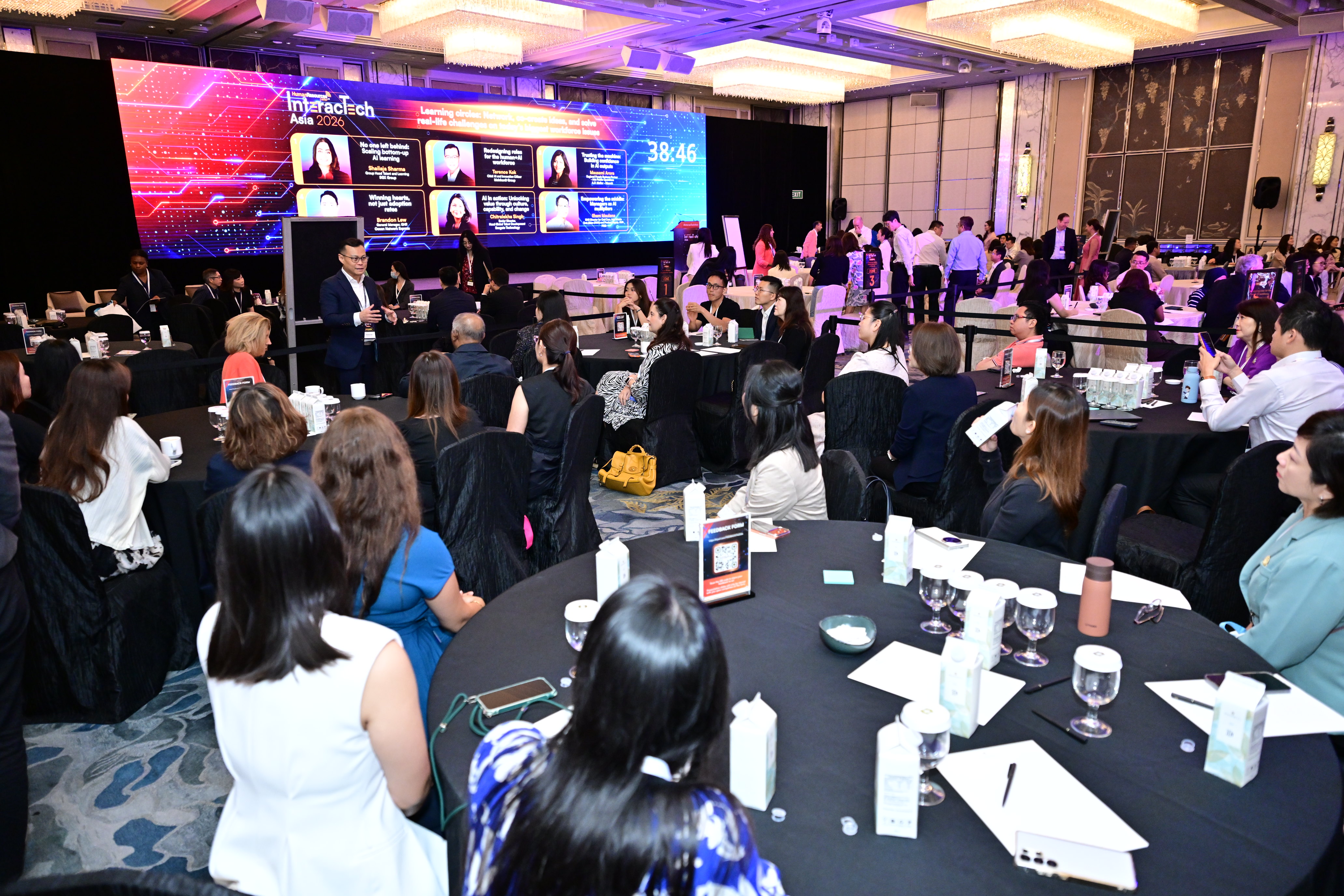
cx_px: 672
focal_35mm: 24
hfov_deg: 73.7
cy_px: 448
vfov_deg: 53.1
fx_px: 896
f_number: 3.2
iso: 3200
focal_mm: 24
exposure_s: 1/125
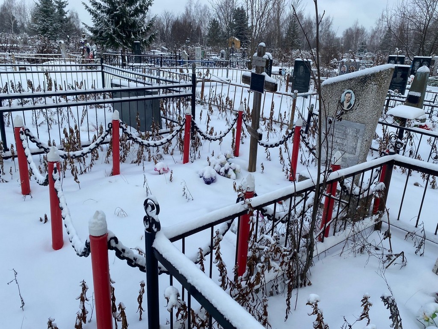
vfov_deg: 53.1
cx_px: 219
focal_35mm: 26
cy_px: 164
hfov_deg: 67.3
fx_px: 329
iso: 32
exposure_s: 1/1206
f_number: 1.8
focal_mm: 4.25
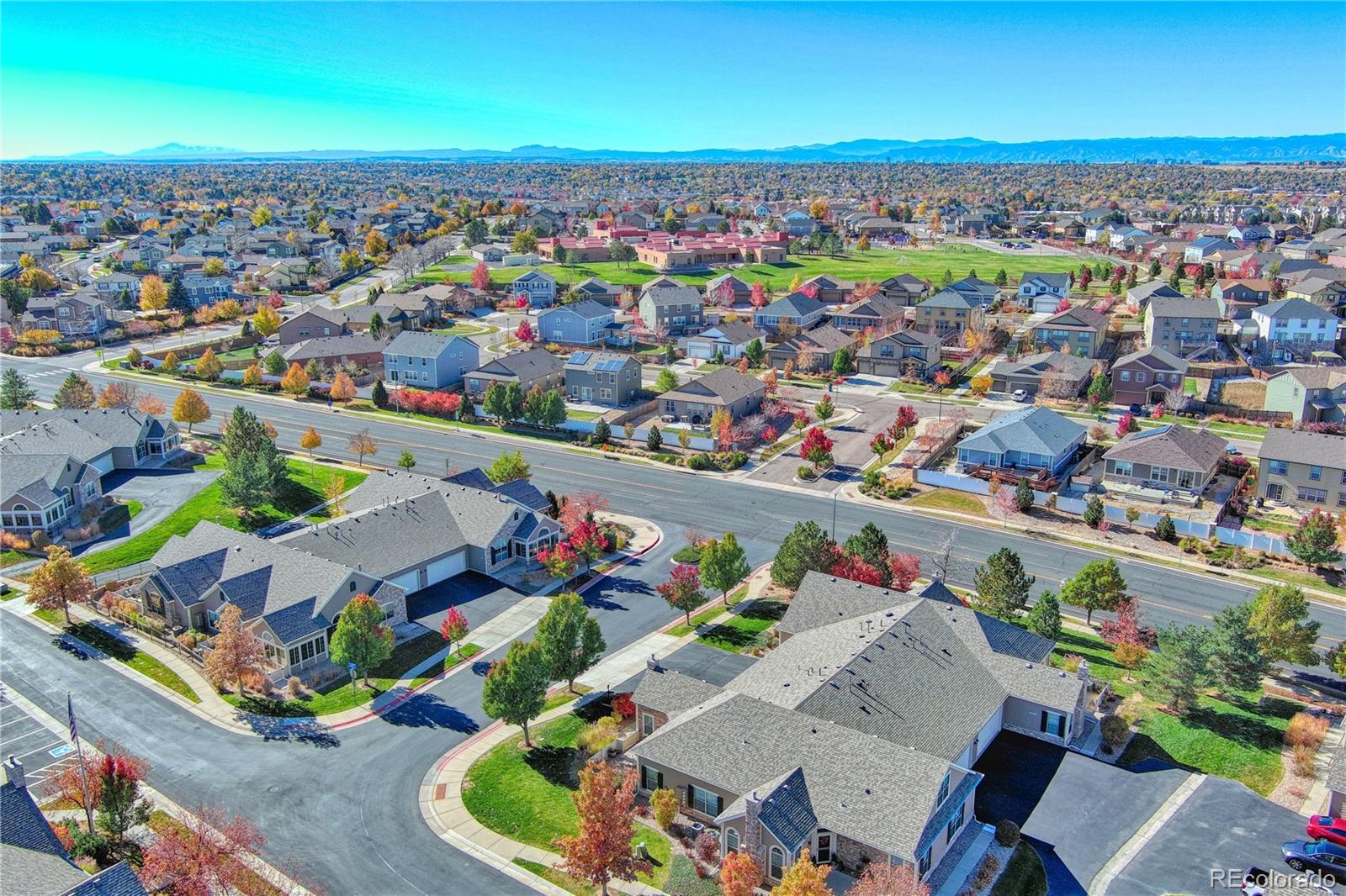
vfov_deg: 44.9
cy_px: 448
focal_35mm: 29
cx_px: 673
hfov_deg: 63.7
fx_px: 1084
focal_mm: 10.6
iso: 100
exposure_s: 1/985
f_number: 2.8
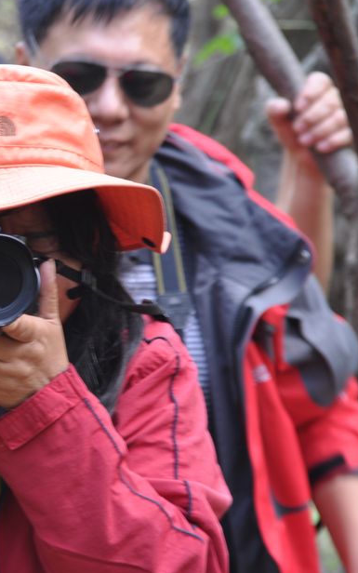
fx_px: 6117
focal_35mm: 392
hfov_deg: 3.3
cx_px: -7
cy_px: 290
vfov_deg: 5.4
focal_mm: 155
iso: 200
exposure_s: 1/25
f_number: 6
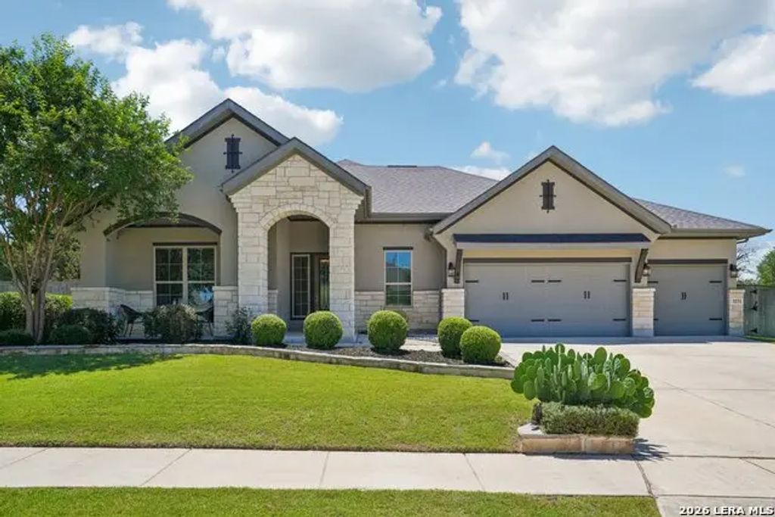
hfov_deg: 73.7
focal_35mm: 24
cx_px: 388
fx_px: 517
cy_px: 258
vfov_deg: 53.1
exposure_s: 1/500
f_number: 8
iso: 200
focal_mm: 24
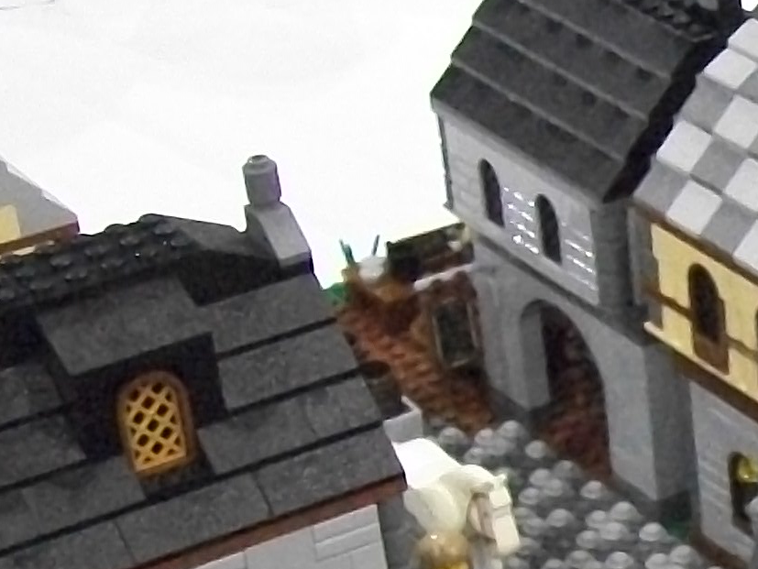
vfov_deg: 10.1
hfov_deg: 12.6
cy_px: 876
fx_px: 3111
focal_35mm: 142
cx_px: 1390
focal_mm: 6
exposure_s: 1/60
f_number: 2.7
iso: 640
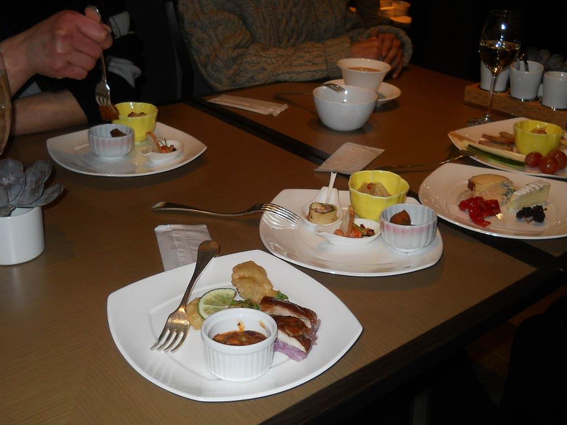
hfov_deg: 44.8
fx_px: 688
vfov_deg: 34.3
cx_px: 285
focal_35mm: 42
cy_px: 212
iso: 80
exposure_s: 1/30
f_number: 3.1
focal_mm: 6.72
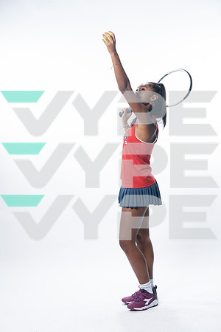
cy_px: 166
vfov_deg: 25.4
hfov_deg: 17.1
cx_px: 110
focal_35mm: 80
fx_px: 737
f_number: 5.6
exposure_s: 1/250
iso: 200
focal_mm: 80
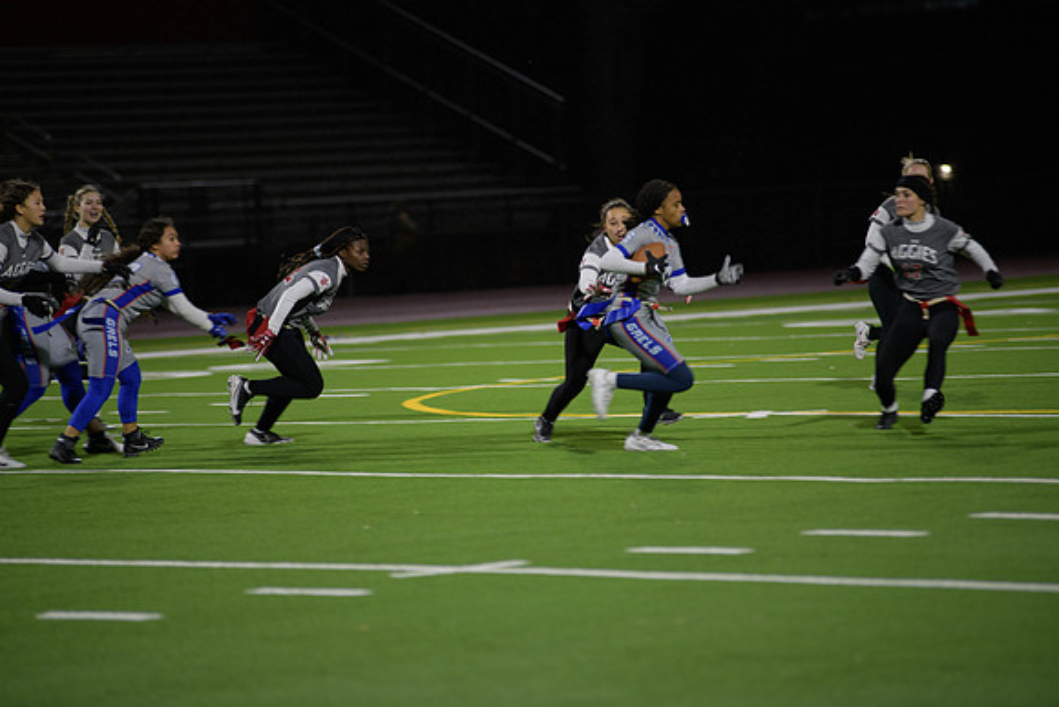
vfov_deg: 6.9
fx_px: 5884
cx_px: 530
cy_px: 354
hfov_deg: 10.3
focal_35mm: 200
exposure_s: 1/200
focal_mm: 200
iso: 640
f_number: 2.8
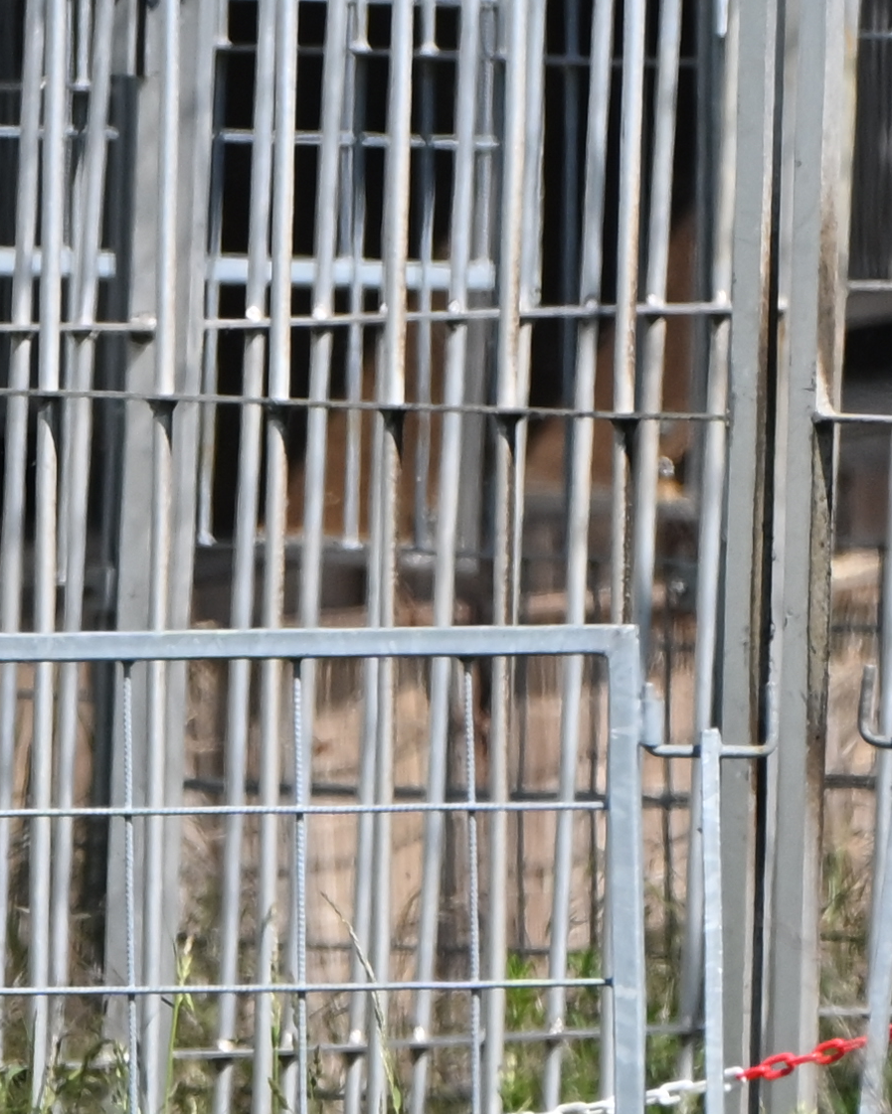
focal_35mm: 3037
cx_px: 498
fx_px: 100206
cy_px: 61
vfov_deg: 0.6
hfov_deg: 0.5
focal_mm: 600
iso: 400
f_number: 6.3
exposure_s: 1/2000
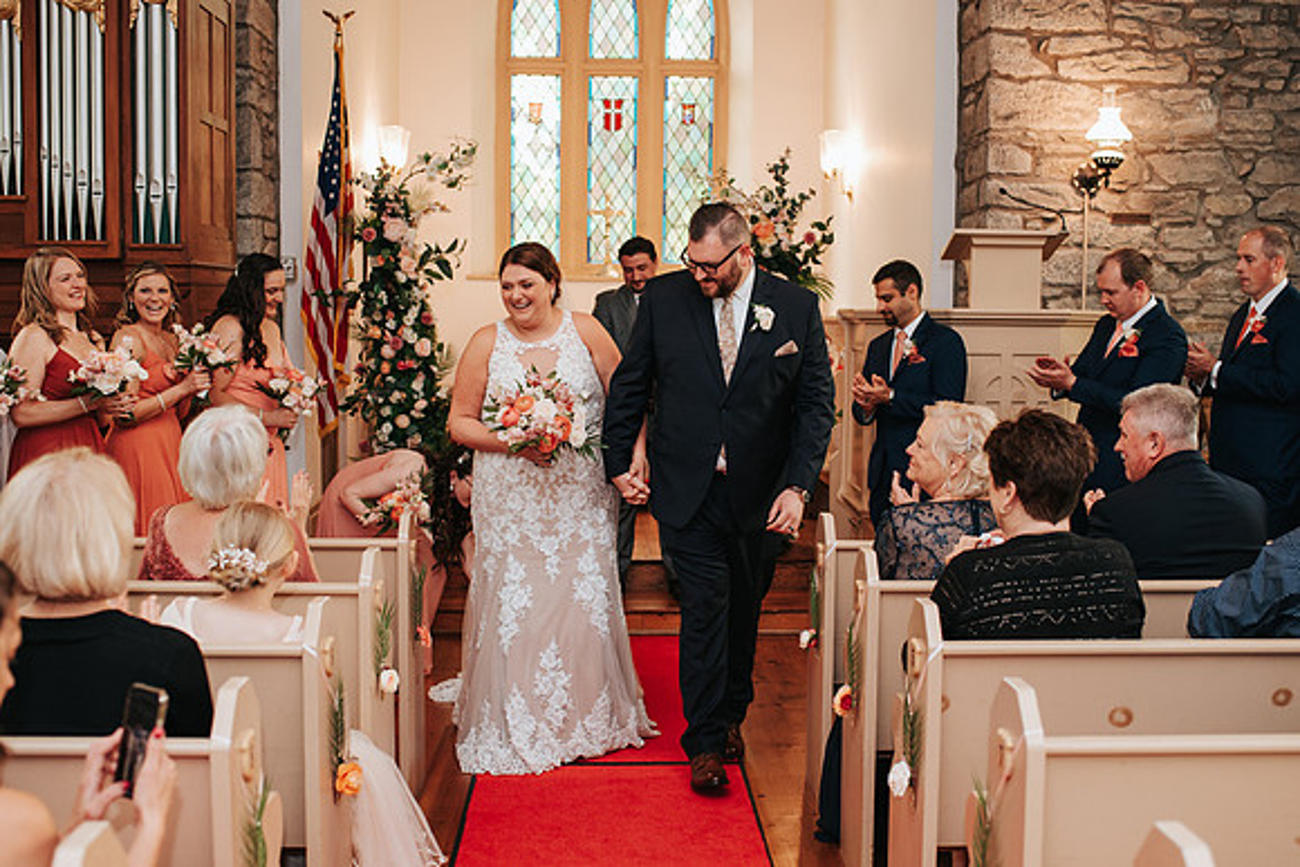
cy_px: 453
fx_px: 1584
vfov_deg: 30.6
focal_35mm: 44
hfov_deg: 44.6
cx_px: 664
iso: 1000
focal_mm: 35
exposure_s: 1/200
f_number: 2.8
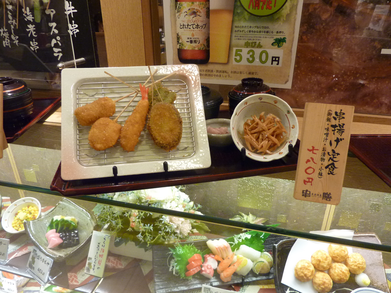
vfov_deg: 54.9
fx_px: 282
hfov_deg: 69.4
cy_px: 146
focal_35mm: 25
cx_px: 196
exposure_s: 1/30
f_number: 3.3
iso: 320
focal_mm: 4.1
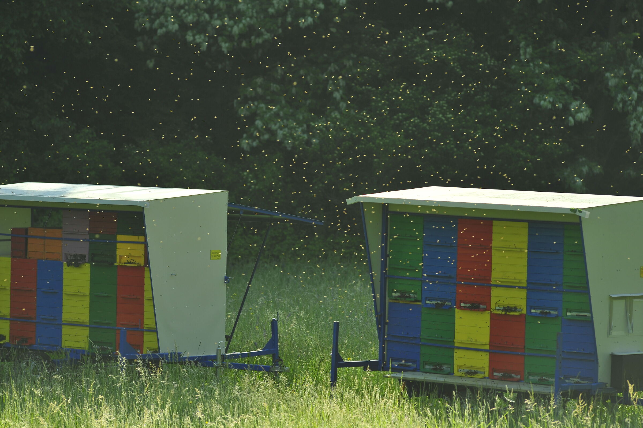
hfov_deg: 11.4
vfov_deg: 7.6
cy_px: 214
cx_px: 322
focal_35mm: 180
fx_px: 3213
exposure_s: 1/1000
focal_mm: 180
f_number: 4
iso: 200
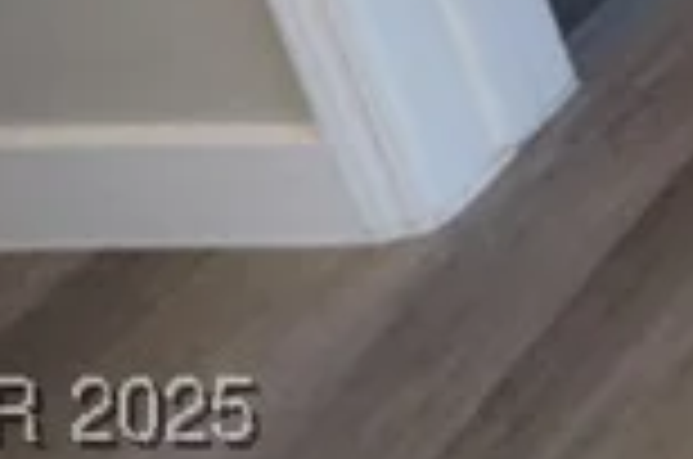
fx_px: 1537
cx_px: 2156
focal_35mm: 80
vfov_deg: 10.2
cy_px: -1037
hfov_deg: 10.9
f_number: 7.1
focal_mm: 12
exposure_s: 1/125
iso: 6400
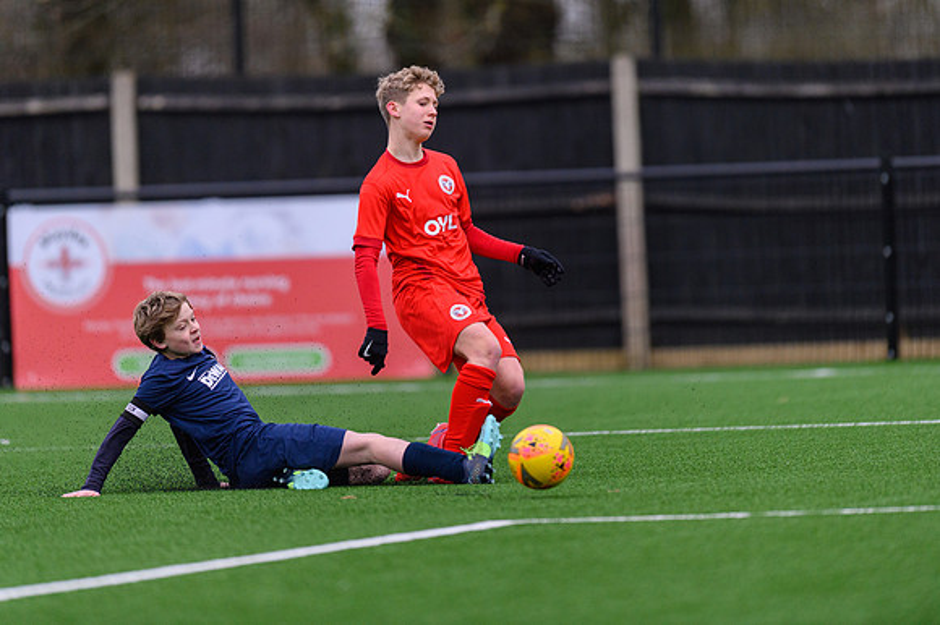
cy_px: 312
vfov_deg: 3.4
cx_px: 470
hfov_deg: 5.2
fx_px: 10438
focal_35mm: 400
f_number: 2.8
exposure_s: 1/2000
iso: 2200
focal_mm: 400
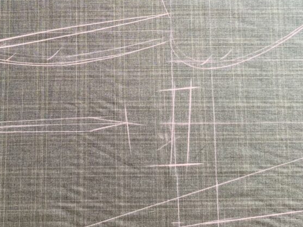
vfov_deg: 31.7
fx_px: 385
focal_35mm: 44
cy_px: 36
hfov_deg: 42.3
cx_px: 96
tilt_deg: -83.0
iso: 125
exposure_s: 1/50
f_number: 1.78
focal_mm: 6.76
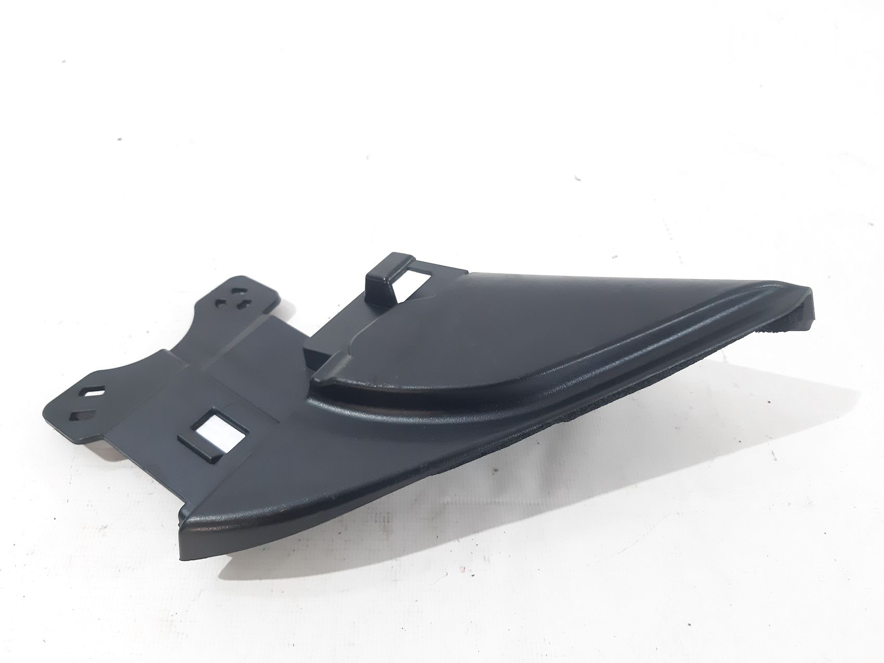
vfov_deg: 51.3
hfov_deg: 65.3
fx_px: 689
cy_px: 332
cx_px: 442
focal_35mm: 27
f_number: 1.7
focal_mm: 3.93
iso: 250
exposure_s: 1/50
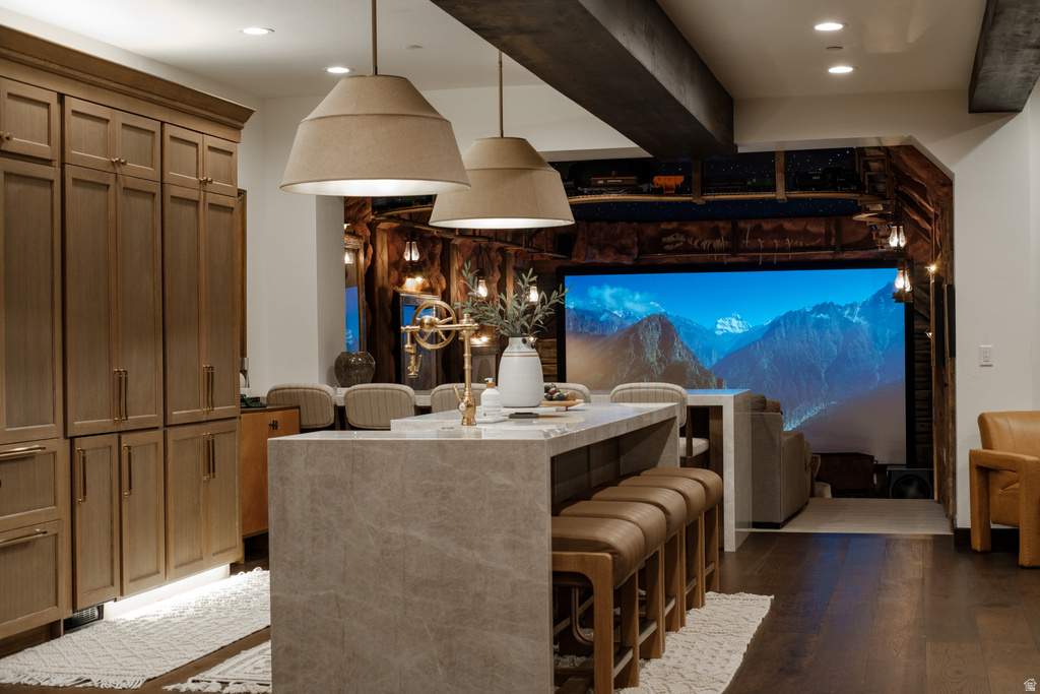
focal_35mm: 53
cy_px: 347
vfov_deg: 25.5
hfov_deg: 37.5
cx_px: 520
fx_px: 1531
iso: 400
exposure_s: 1/10
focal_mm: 35
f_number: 5.6
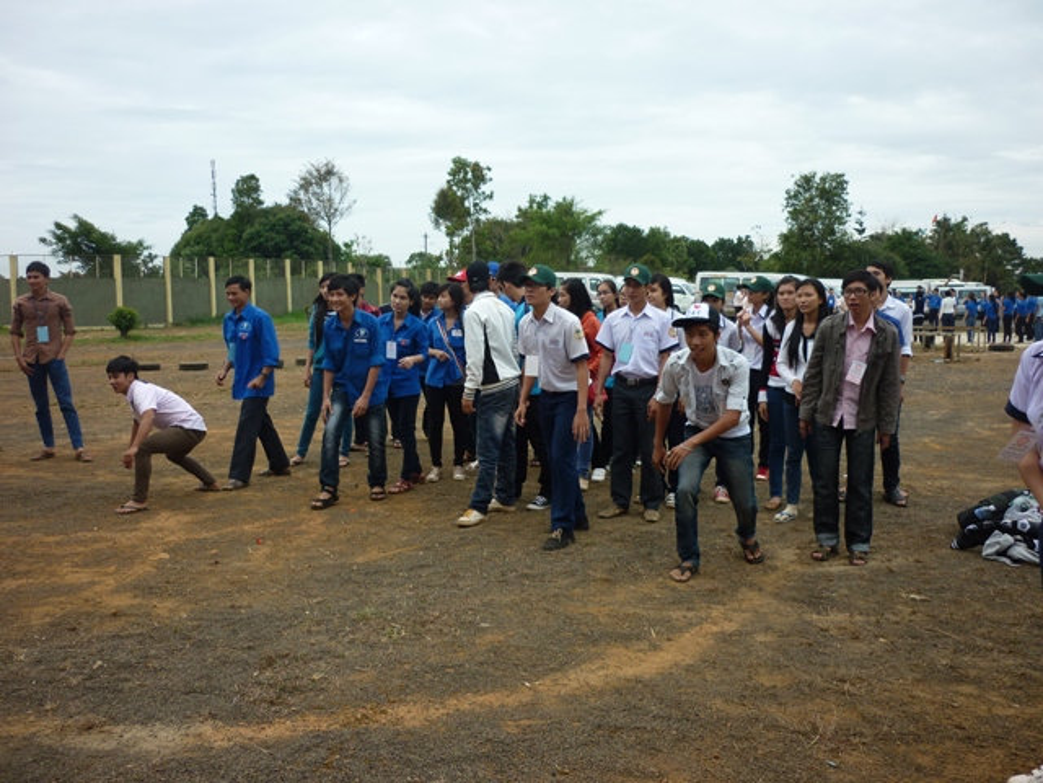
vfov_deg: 42.9
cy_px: 392
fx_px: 994
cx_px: 522
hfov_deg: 55.4
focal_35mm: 33
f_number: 2.8
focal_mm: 5.5
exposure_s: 1/320
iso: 80
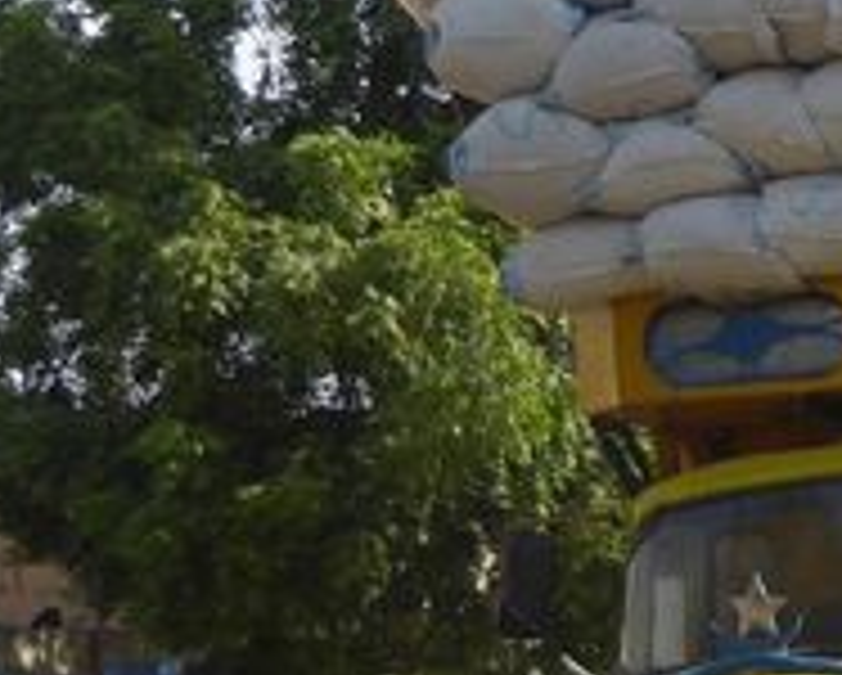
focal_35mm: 238
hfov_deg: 8.0
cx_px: 1256
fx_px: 5937
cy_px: 590
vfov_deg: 6.5
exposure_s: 1/400
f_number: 4.1
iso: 80
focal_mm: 9.6
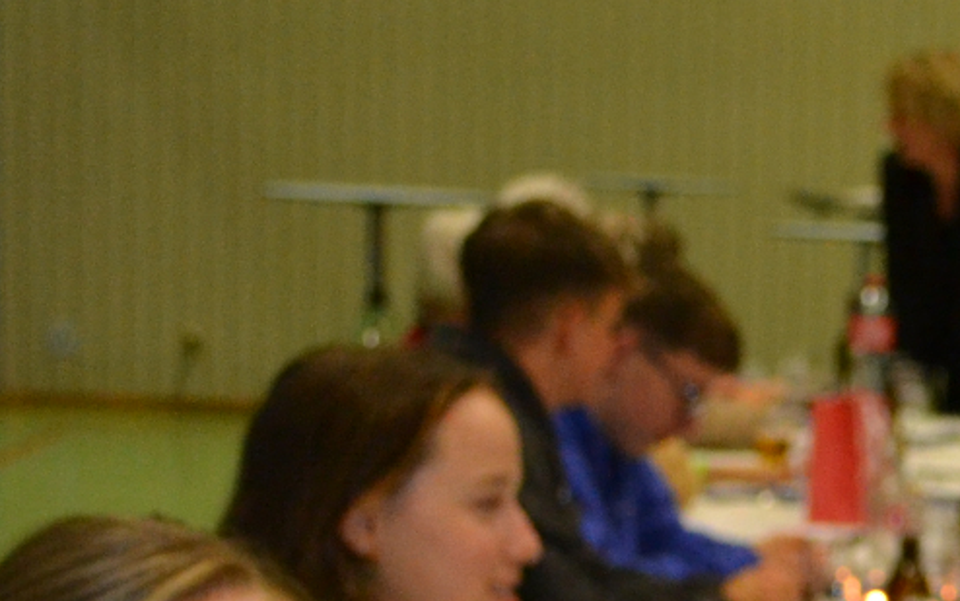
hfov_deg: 10.5
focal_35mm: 190
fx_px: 4972
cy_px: 1100
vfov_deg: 6.7
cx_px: 1562
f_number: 4.5
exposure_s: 1/60
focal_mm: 30
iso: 1250
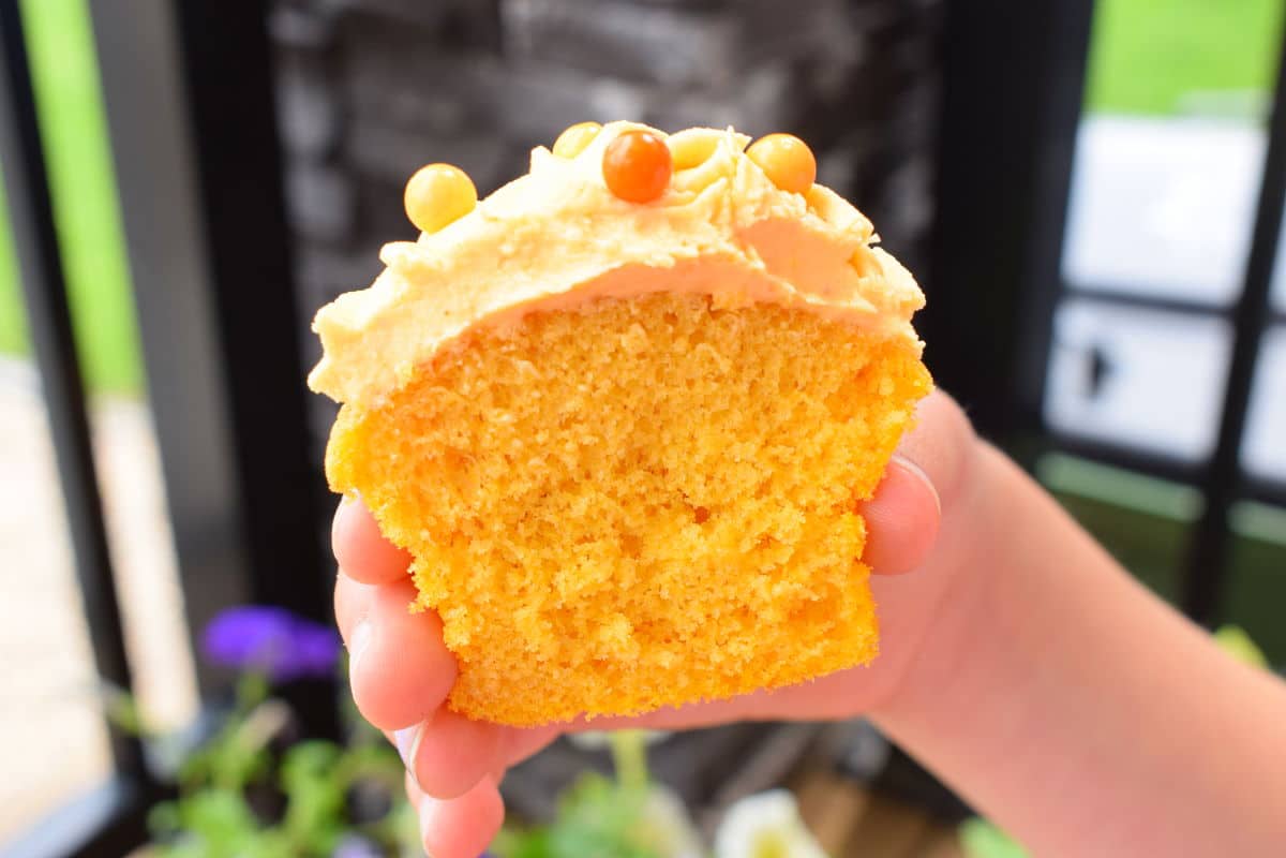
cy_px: 429
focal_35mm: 51
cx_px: 643
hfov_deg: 38.9
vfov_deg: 26.5
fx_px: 1822
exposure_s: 1/125
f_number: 8
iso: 400
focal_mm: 34
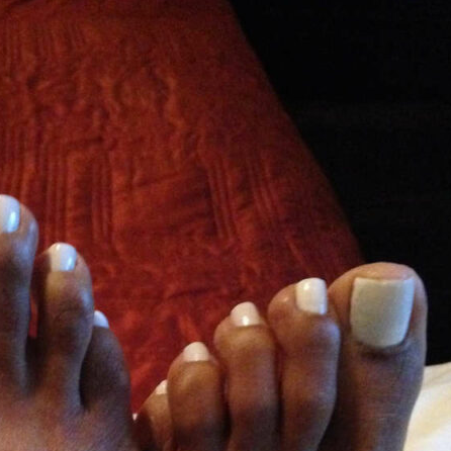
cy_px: 515
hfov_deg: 25.4
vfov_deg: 23.8
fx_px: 988
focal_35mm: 67
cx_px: 108
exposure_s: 1/15
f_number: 2.4
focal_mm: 4.12
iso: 800
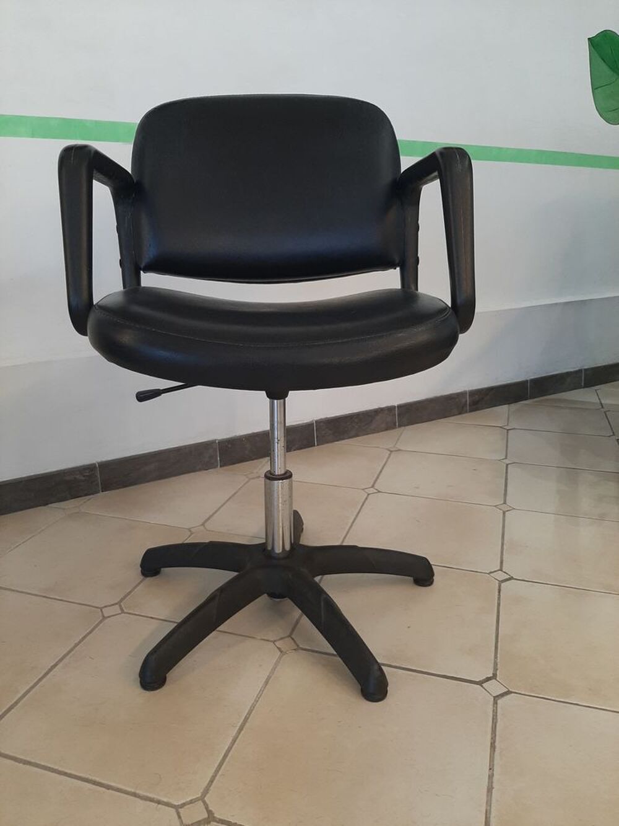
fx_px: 620
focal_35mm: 26
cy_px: 413
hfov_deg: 53.1
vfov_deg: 67.3
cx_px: 310
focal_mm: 3.93
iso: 80
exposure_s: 1/50
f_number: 1.7
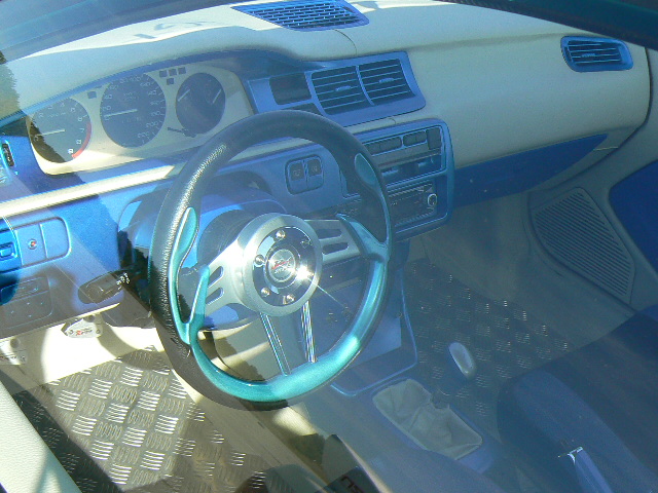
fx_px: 931
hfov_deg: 38.9
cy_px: 246
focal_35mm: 49
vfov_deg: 29.7
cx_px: 329
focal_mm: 6
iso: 80
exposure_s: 1/200
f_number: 5.6
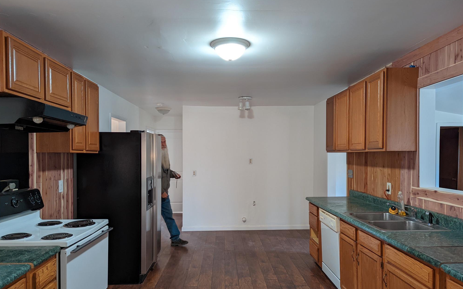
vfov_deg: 47.5
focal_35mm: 26
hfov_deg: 70.4
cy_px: 164
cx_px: 233
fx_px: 328
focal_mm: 6.81
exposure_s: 1/60
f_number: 1.85
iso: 289
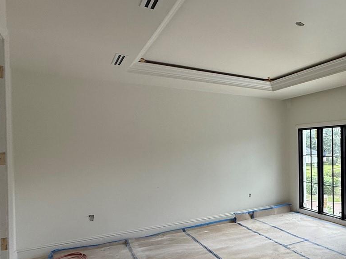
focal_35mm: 29
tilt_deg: +0.4
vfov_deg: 48.1
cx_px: 356
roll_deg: +0.3
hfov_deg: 48.8
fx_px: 290
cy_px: 147
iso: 64
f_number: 2.2
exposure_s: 1/138
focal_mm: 2.22
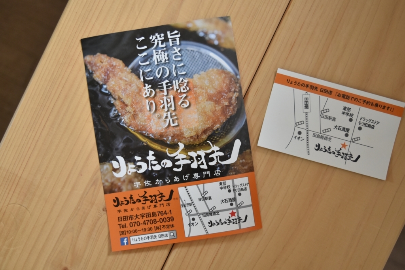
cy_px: 135
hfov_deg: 45.0
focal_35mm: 44
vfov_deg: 30.9
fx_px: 489
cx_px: 202
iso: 800
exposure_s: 1/40
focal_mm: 29
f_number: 4.2
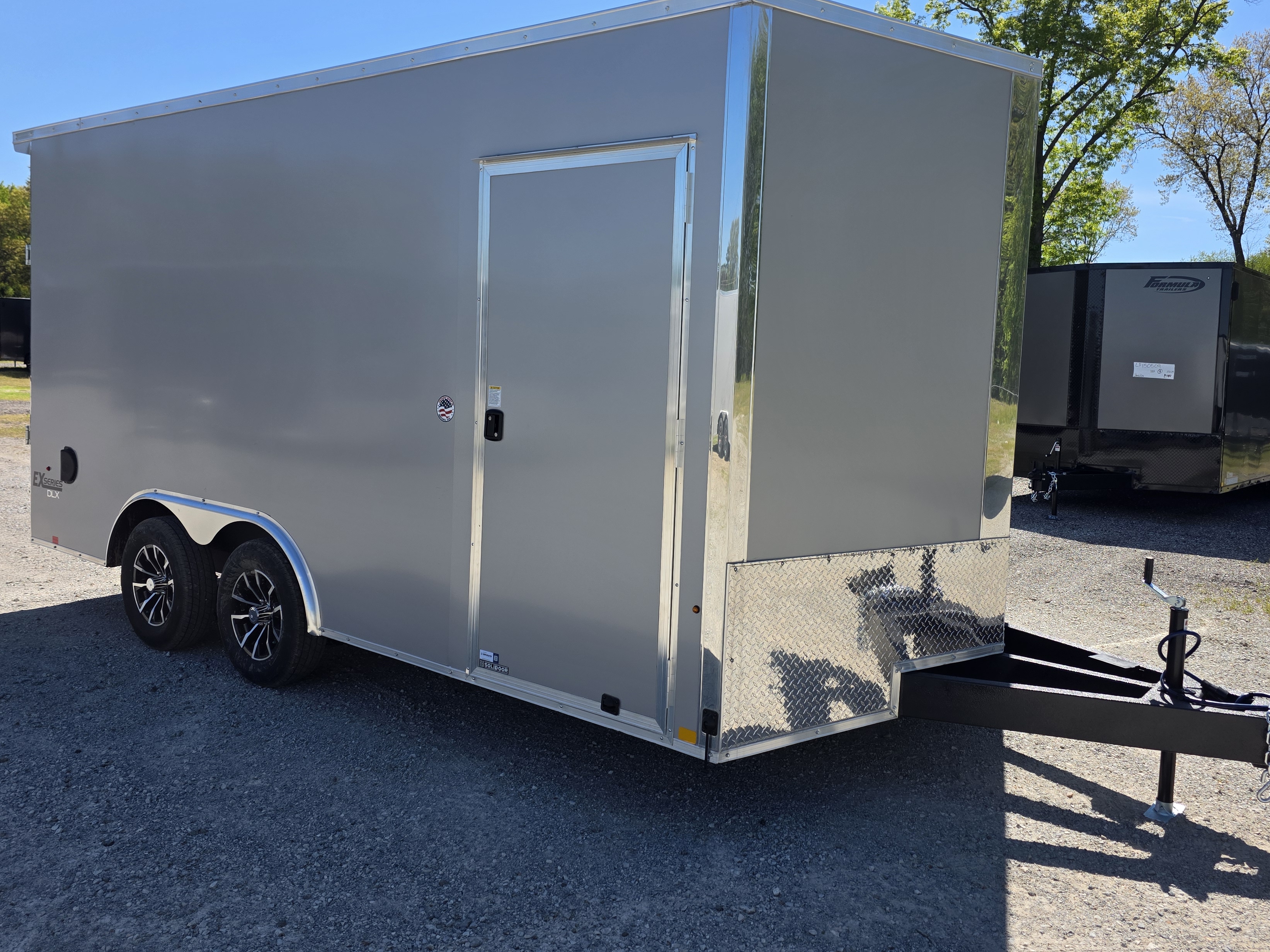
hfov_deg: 63.4
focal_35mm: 28
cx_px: 674
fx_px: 1027
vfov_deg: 49.6
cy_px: 418
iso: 80
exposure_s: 1/4766
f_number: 1.7
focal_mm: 6.3
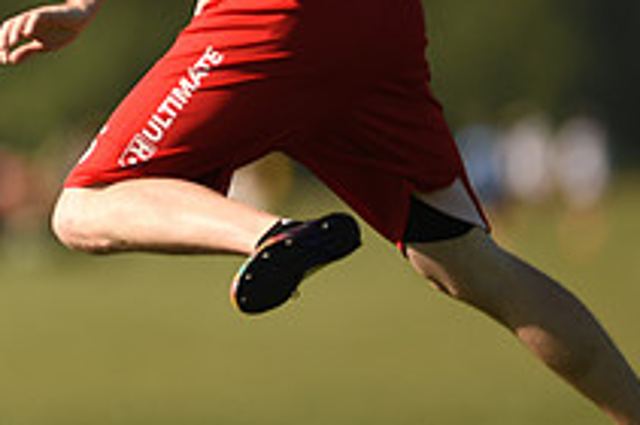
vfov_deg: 1.2
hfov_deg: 1.9
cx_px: -55
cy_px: 108
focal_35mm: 1100
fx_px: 19526
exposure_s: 1/2000
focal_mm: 400
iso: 100
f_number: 3.2
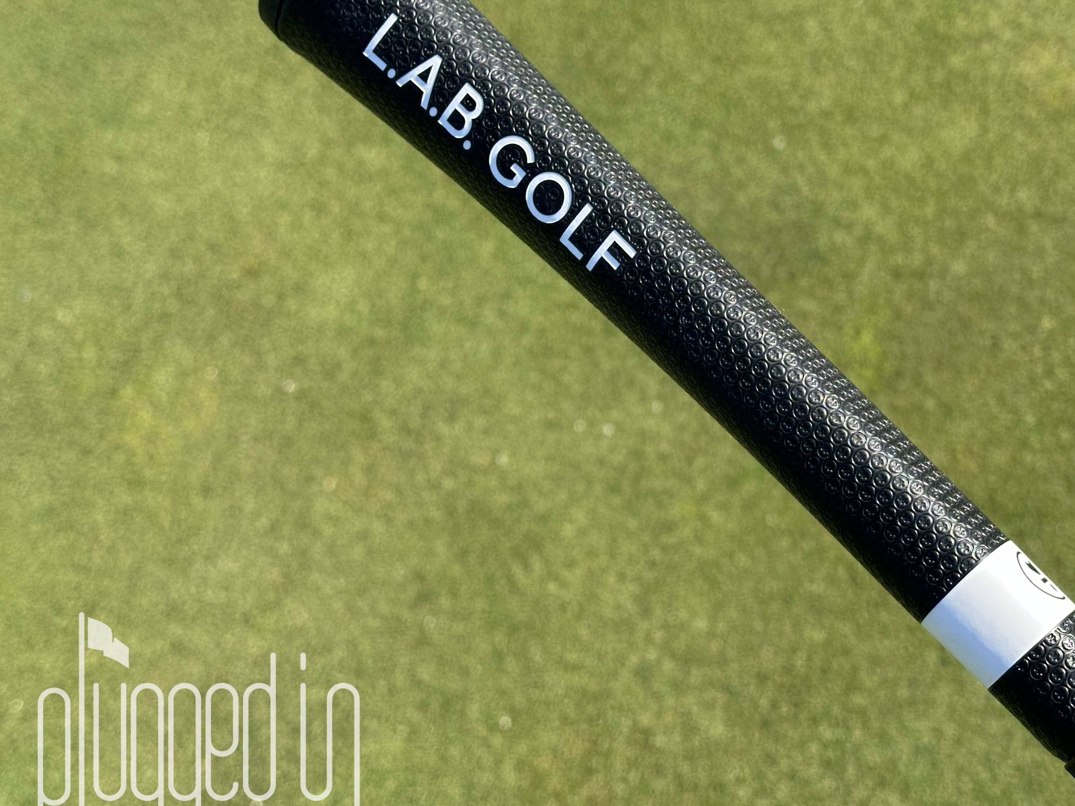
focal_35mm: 62
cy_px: 378
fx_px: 1925
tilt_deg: -53.6
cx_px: 668
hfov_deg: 31.1
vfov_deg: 23.6
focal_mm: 6.86
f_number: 1.78
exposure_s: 1/1414
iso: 64
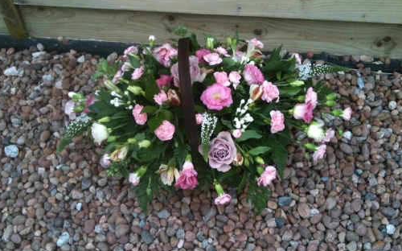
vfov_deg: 33.5
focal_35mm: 38
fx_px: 416
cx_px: 198
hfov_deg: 51.6
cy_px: 126
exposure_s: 1/60
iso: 100
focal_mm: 3.85
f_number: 2.8
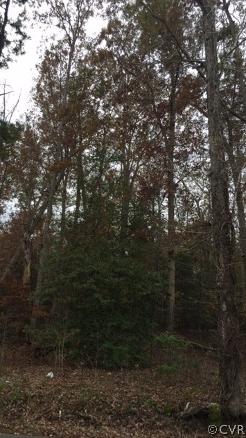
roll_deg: -5.0
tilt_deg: +15.4
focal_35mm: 32
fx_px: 371
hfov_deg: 36.6
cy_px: 218
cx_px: 107
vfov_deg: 61.0
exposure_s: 1/638
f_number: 2.2
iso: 32
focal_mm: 4.15
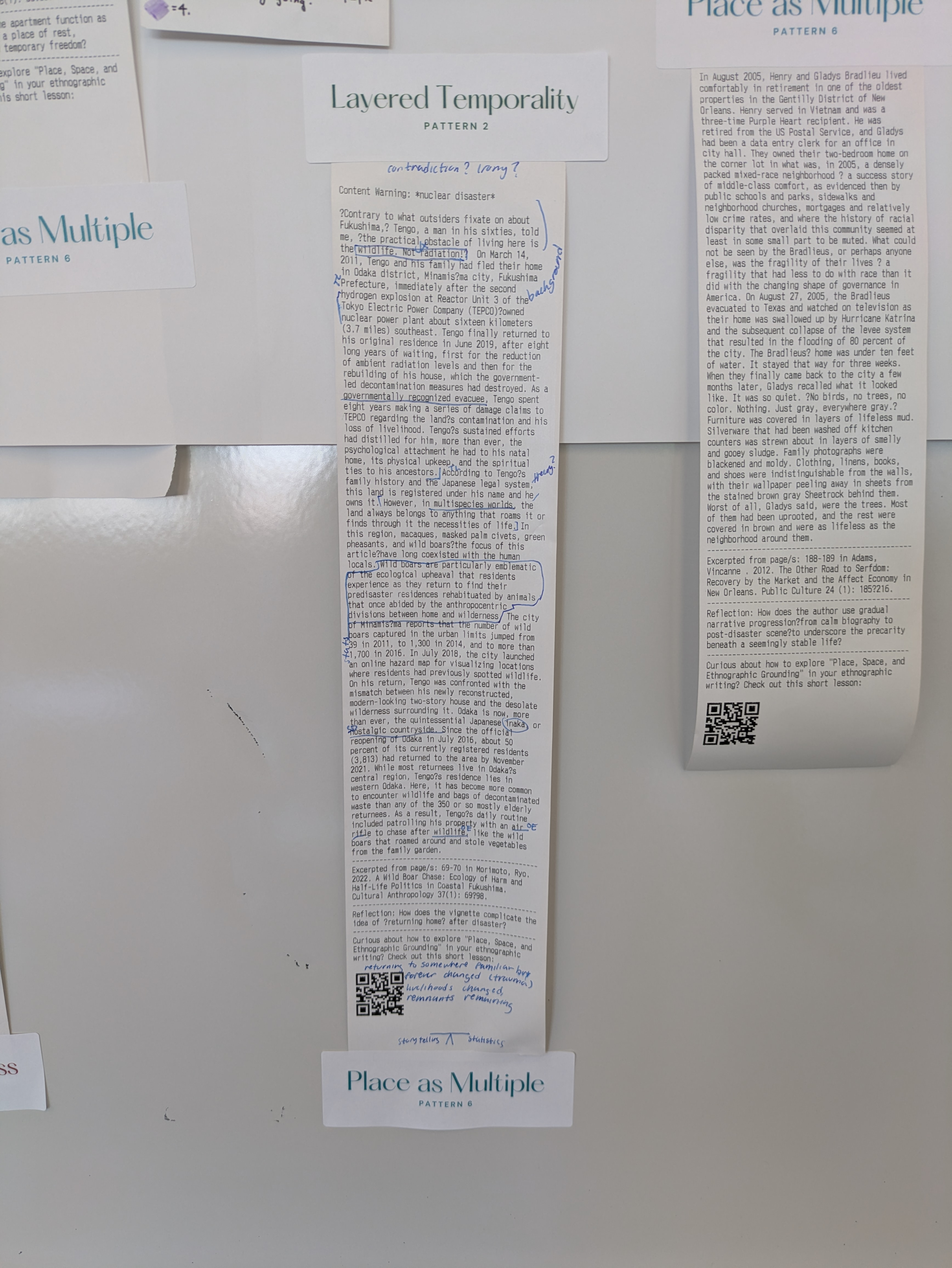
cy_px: 634
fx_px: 916
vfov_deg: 69.4
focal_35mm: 25
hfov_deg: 54.9
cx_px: 476
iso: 63
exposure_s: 1/60
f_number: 1.89
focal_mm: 5.43
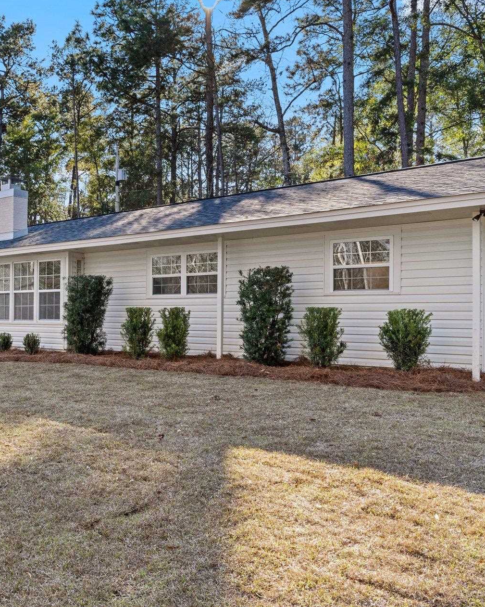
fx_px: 574
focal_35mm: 32
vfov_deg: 55.7
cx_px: 152
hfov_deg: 44.9
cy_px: 303
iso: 100
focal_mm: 21
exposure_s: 1/4
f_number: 9
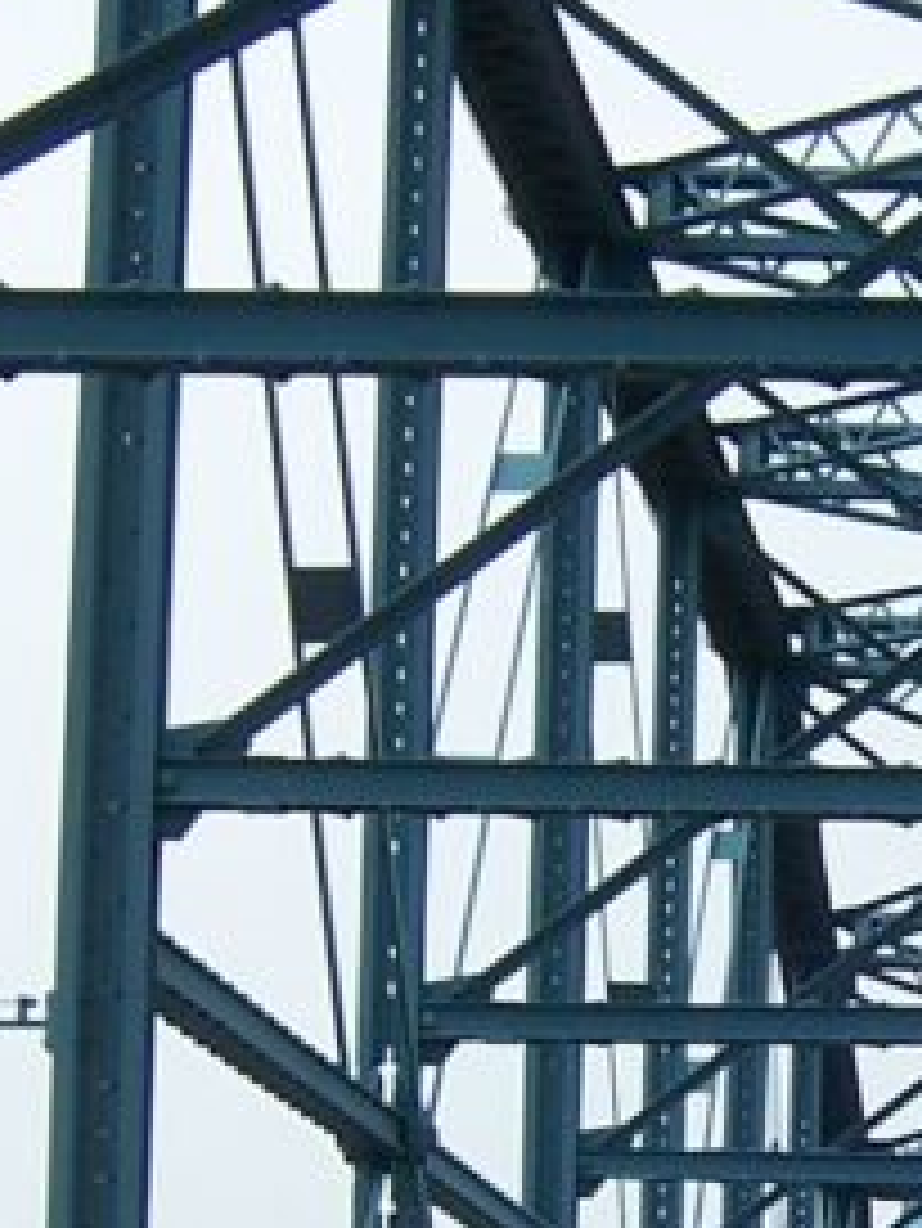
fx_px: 5607
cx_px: 1183
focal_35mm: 158
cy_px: 1219
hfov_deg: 9.2
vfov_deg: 12.4
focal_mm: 6.2
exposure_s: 1/500
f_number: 4.5
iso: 80
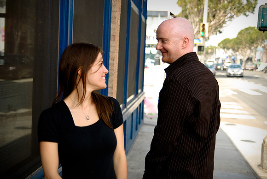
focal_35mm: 60
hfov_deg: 33.4
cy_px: 90
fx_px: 445
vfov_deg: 22.7
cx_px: 134
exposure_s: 1/400
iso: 100
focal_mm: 40
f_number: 2.8
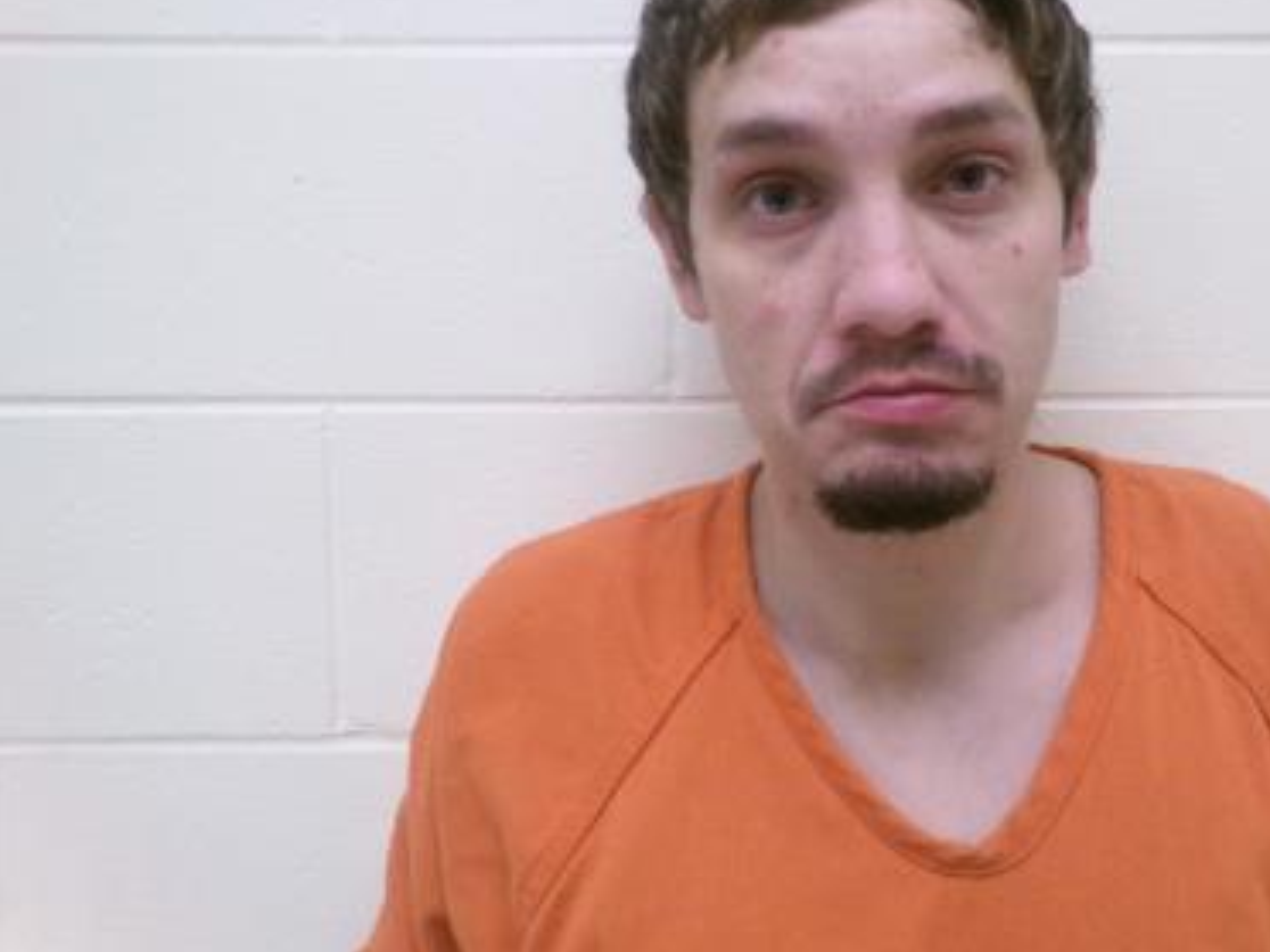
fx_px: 1211
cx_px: 867
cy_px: 358
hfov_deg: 54.0
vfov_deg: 42.6
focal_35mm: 33
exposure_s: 1/60
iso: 748
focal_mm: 4.3
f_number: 3.7
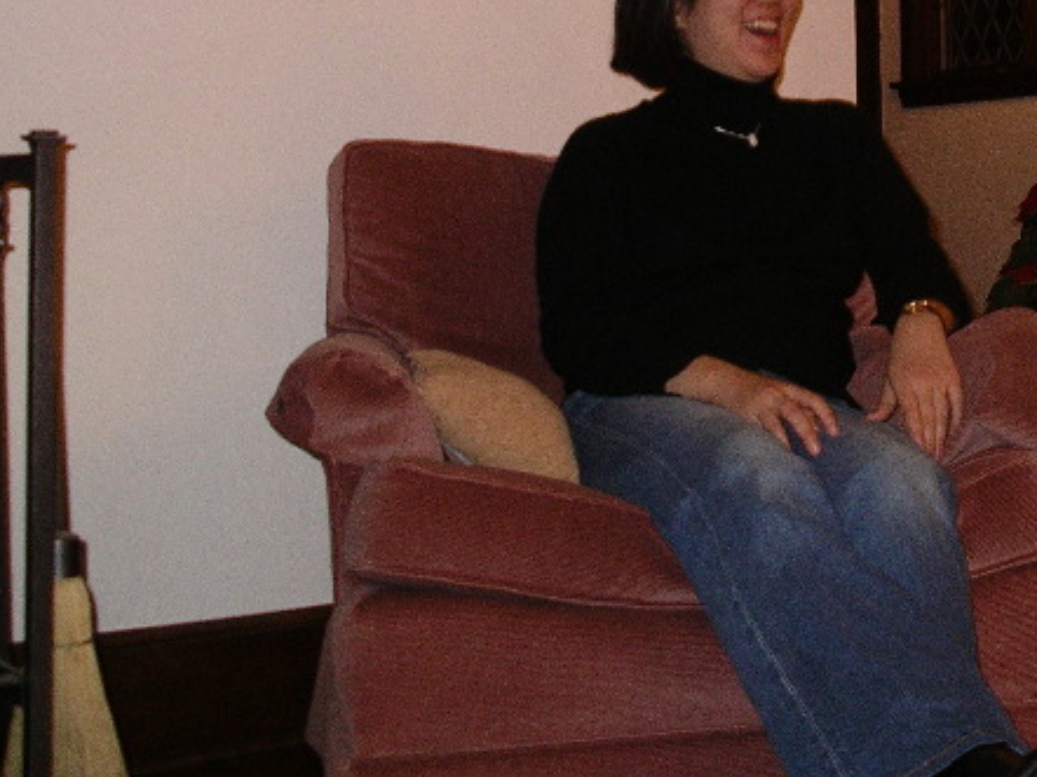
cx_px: 795
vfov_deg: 21.5
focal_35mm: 67
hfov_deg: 28.5
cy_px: 110
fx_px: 2006
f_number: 2.8
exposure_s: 1/40
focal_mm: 7.8
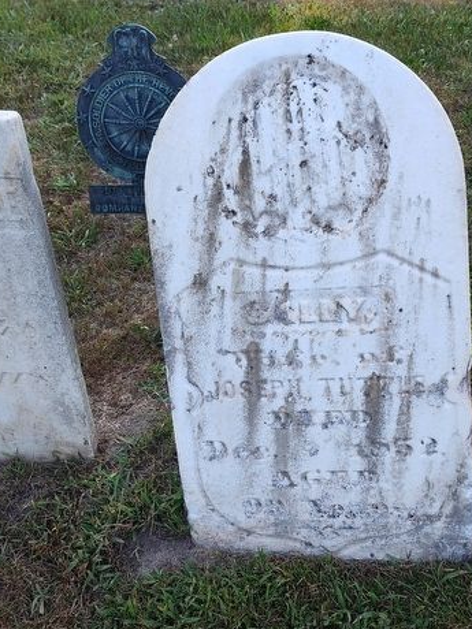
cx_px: 282
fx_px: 727
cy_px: 283
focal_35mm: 40
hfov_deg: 35.8
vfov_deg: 46.7
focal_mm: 5.56
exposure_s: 1/276
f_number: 1.8
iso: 100
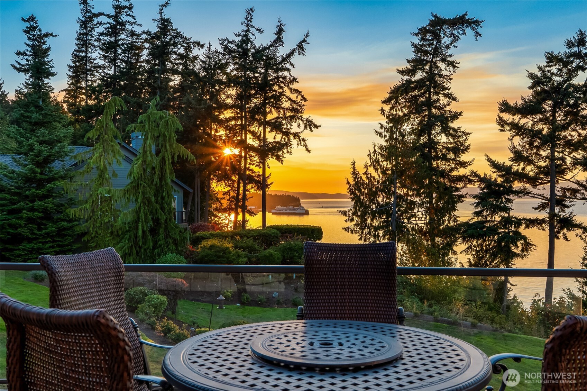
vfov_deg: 37.8
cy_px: 196
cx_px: 294
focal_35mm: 35
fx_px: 570
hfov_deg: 54.5
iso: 400
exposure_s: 1/160
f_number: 9
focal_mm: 23.5
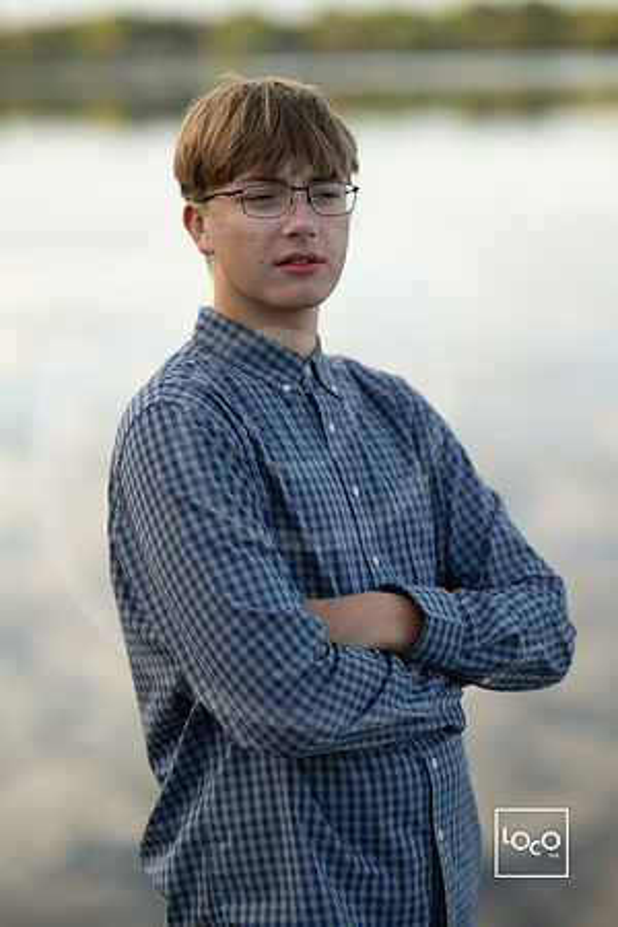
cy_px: 464
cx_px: 309
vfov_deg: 23.9
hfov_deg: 16.1
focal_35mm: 85
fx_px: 2189
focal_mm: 85
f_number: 1.8
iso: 100
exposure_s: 1/1000
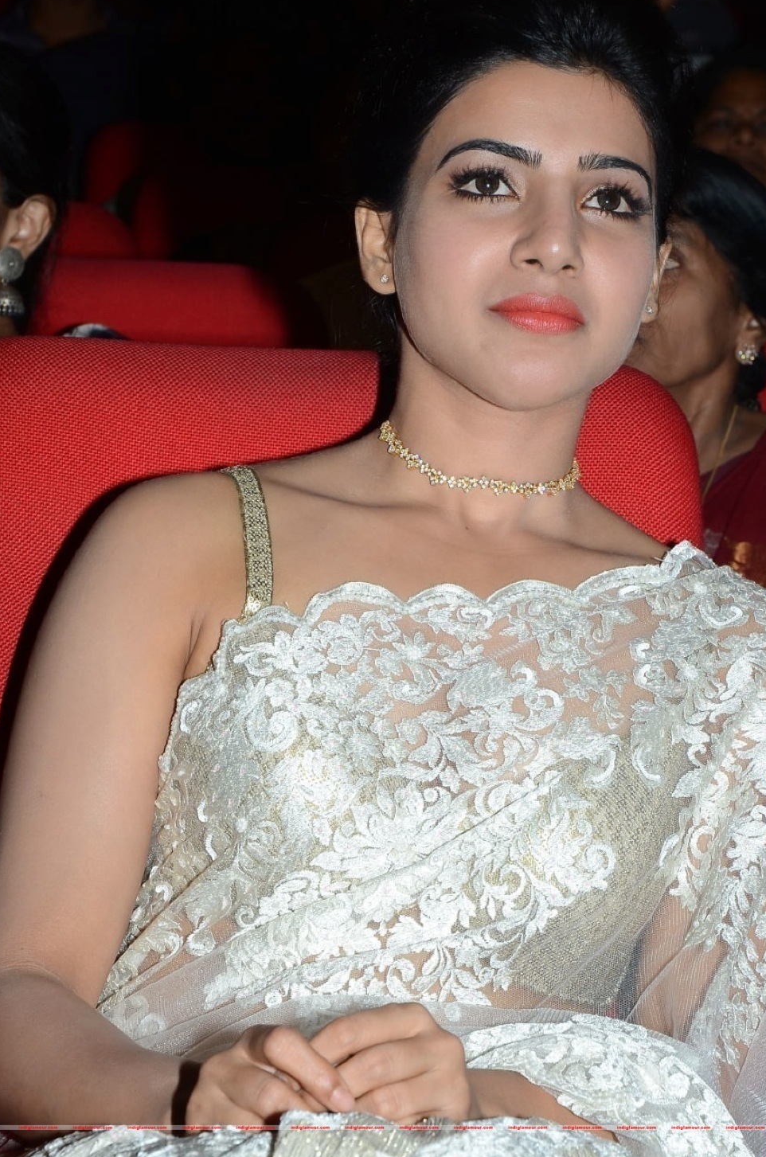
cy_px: 633
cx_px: 473
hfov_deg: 10.4
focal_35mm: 131
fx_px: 4201
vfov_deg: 15.7
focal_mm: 70
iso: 250
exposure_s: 1/160
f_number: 8
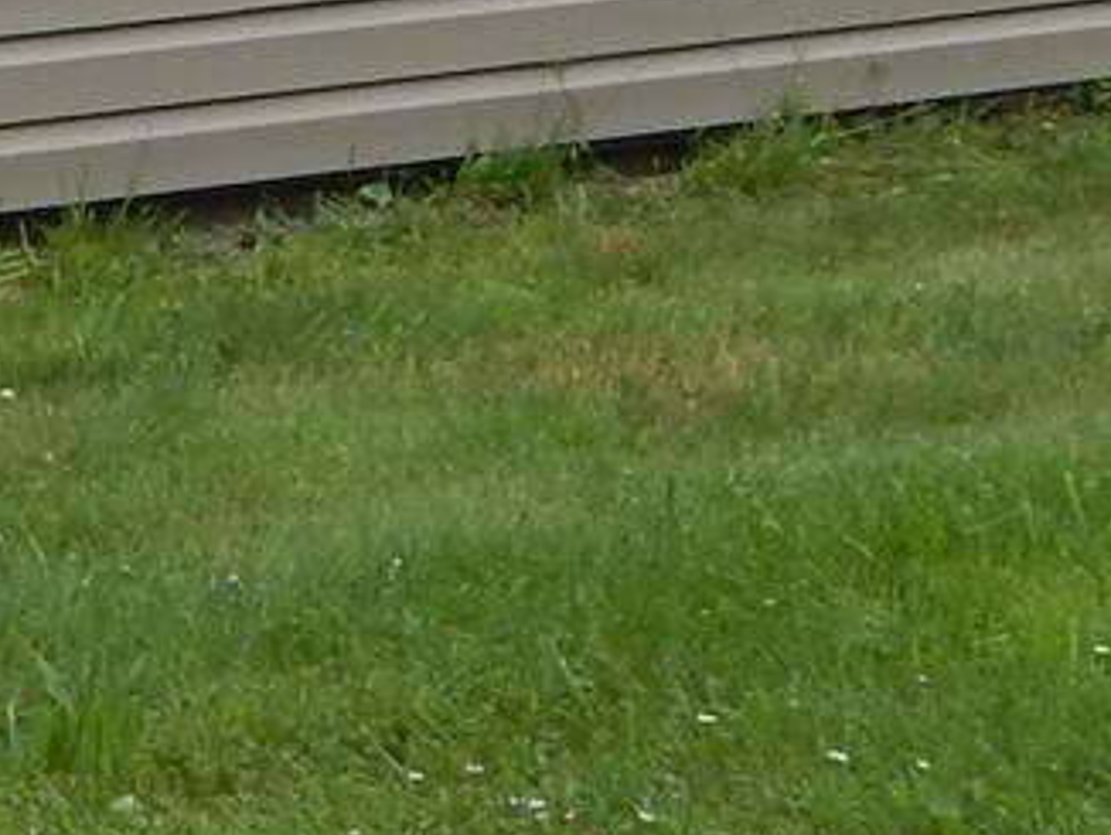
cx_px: -1888
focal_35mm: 270
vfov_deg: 5.4
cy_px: -729
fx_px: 8672
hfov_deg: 6.8
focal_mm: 7.7
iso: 125
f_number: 3.6
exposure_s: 1/400
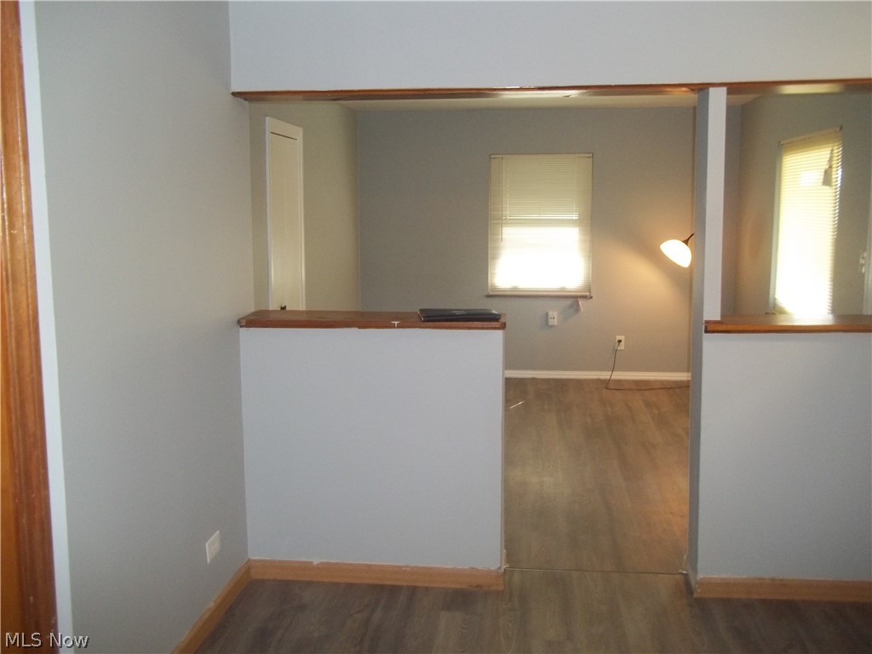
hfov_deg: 56.8
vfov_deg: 44.2
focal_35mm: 32
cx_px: 436
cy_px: 327
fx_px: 806
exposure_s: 1/30
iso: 160
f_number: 2.9
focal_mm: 5.7
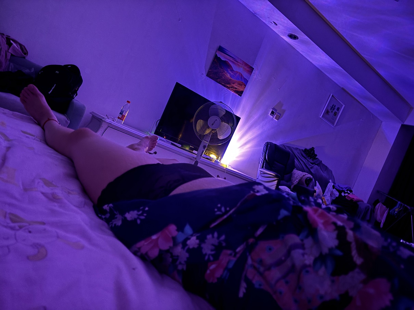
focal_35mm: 26
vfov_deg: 53.1
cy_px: 155
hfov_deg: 67.3
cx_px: 207
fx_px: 311
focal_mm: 5.96
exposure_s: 1/2
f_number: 1.6
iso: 800
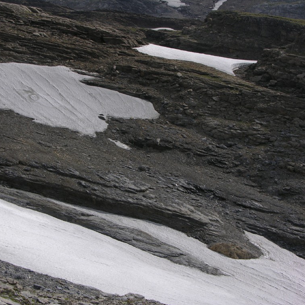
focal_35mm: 69
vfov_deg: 25.0
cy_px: 153
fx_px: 688
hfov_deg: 24.9
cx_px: 110
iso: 50
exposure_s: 1/323
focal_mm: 14.7
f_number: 7
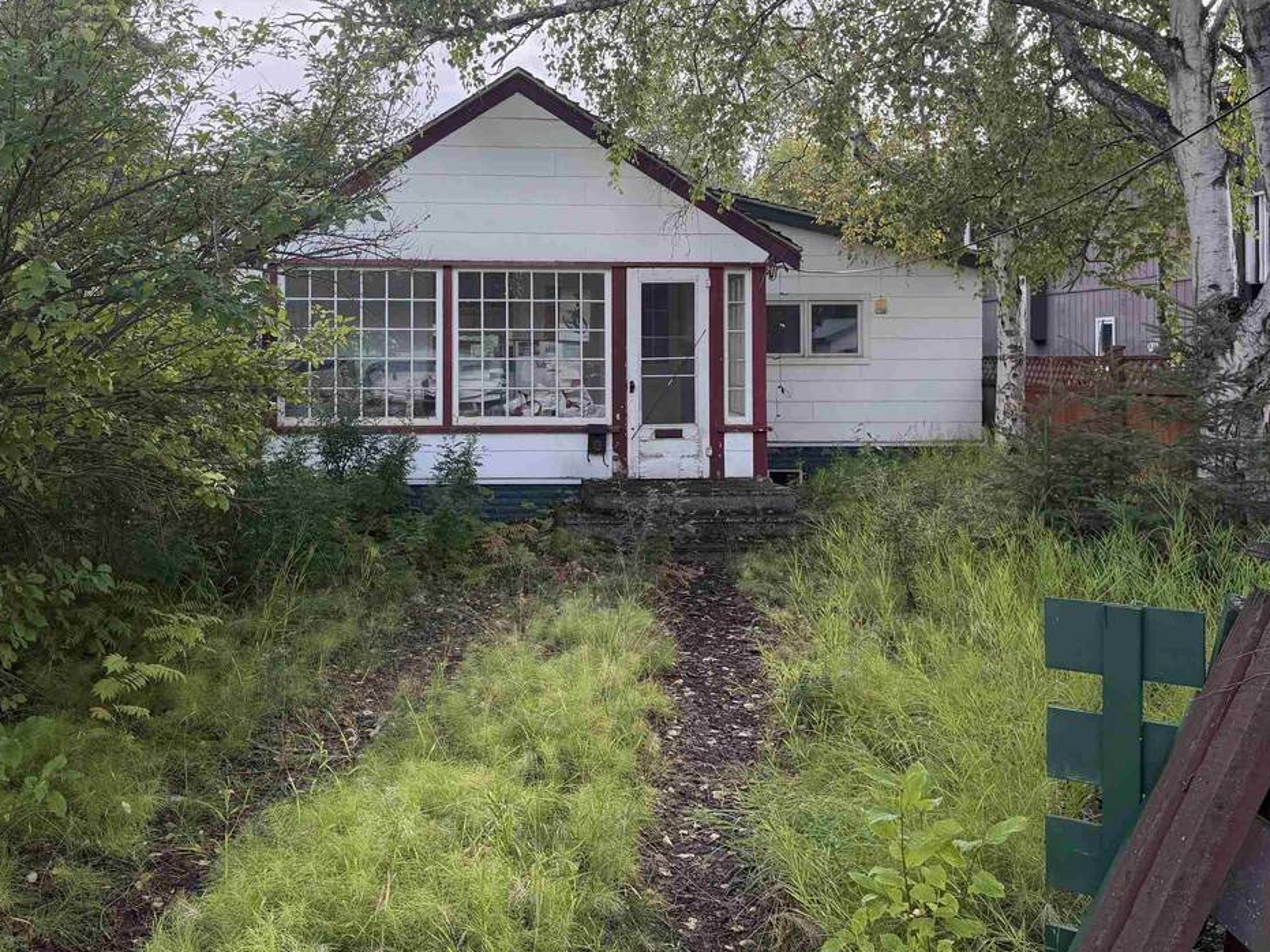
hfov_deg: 55.1
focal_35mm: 33
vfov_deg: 42.5
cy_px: 334
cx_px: 536
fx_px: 1211
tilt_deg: +0.9
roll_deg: +0.5
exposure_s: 1/575
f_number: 1.78
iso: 100
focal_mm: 6.76
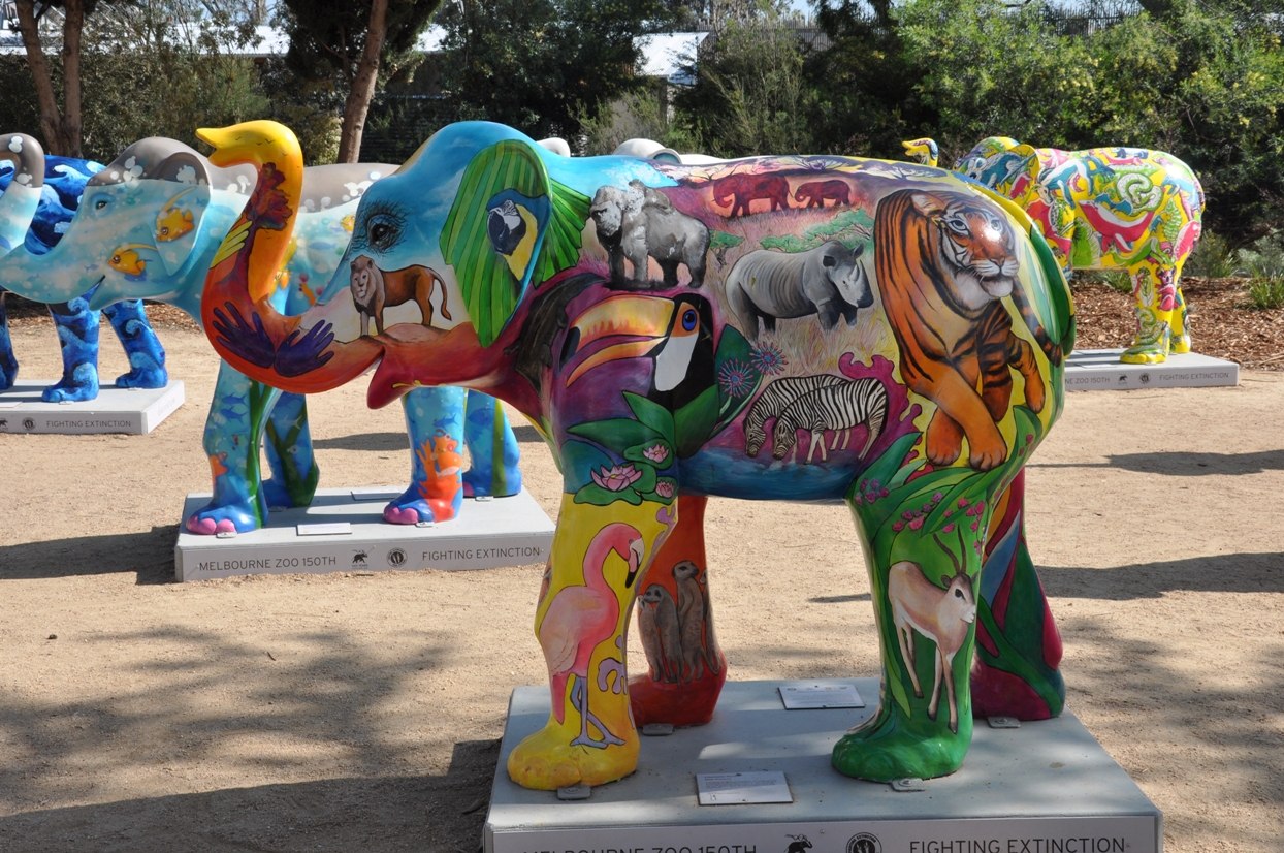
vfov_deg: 26.4
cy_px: 426
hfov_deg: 38.9
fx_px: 1817
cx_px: 642
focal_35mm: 51
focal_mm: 34
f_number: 13
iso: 200
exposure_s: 1/160
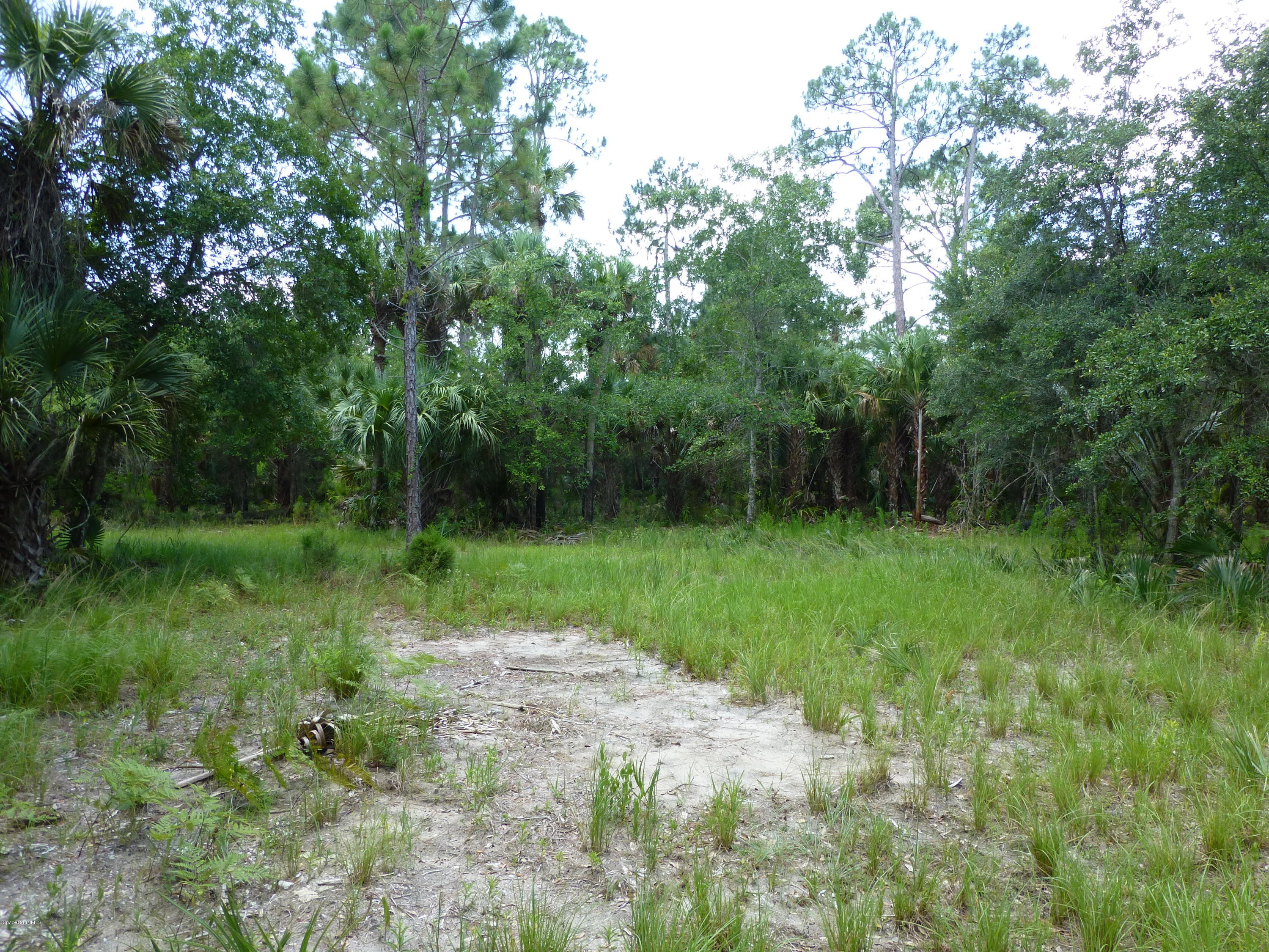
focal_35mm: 24
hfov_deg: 71.6
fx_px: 880
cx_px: 634
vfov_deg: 56.8
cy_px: 476
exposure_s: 1/100
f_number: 4
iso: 100
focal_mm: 4.3
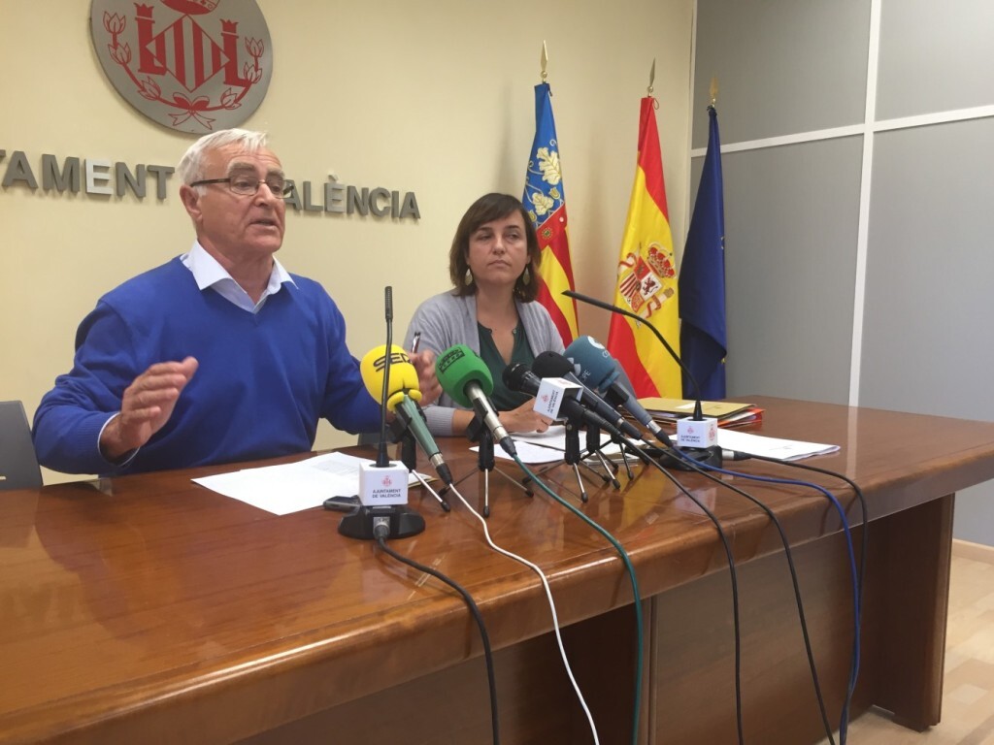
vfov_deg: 48.2
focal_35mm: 29
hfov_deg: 61.7
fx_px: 833
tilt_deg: -6.5
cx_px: 497
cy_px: 372
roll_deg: -2.1
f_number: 2.2
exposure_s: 1/33
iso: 50
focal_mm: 4.15
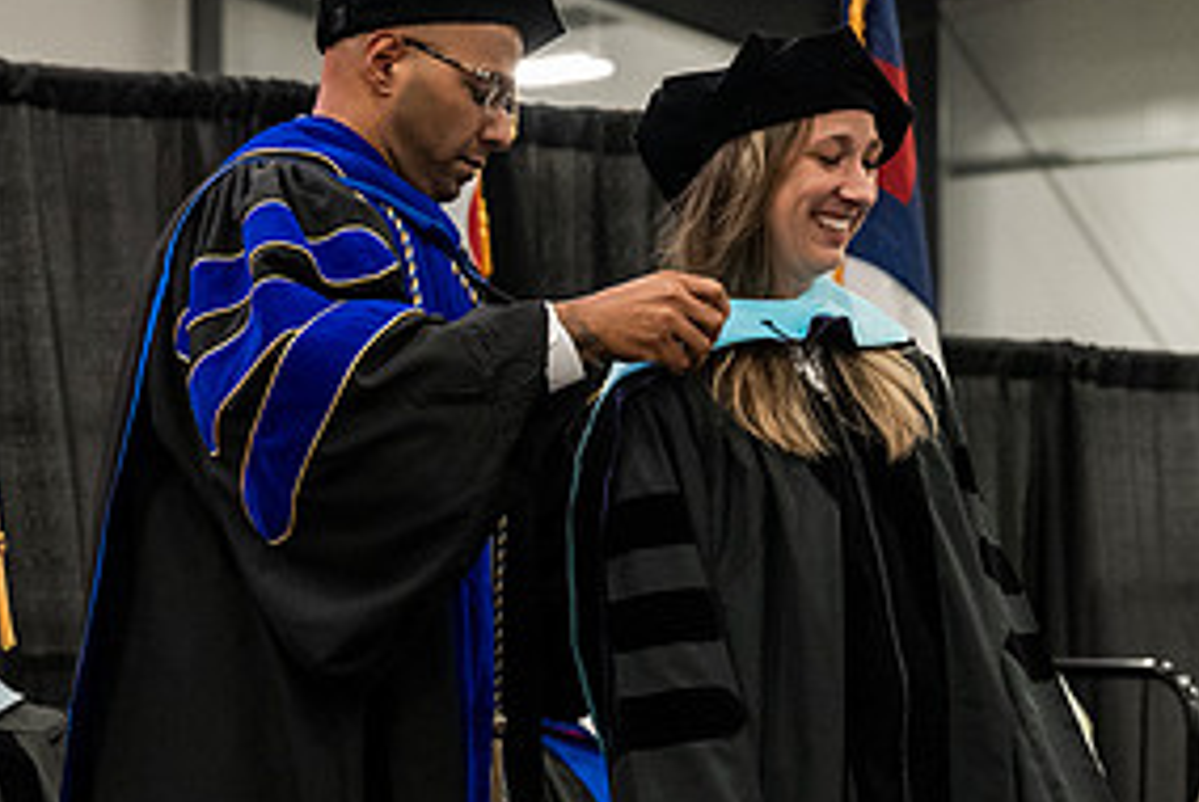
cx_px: 334
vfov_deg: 8.9
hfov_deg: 13.2
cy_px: 551
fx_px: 5168
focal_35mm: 155
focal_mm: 76
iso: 6400
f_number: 5
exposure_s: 1/250
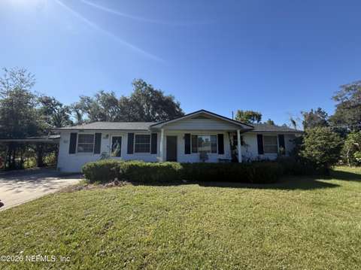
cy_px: 135
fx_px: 146
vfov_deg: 85.6
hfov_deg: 102.1
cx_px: 180
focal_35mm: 14
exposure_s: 1/901
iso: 50
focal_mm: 2.22
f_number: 2.2
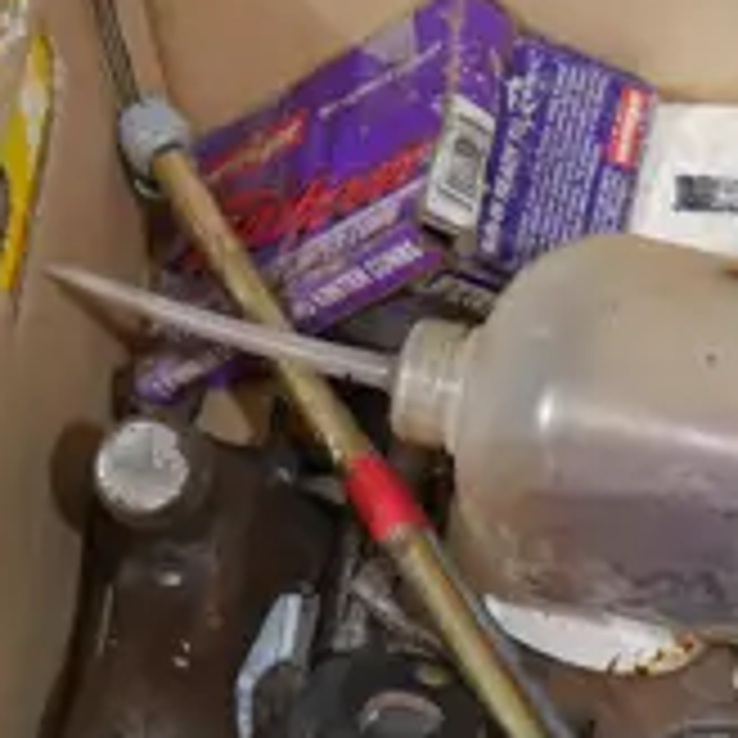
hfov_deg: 10.5
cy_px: 686
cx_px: 693
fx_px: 4004
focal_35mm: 166
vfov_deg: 10.5
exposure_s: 1/60
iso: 500
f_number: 3.6
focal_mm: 15
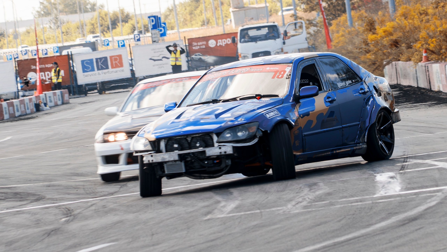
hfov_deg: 6.0
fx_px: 4285
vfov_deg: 3.4
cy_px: 118
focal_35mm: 361
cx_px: 257
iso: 200
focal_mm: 160
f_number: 10
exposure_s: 1/125
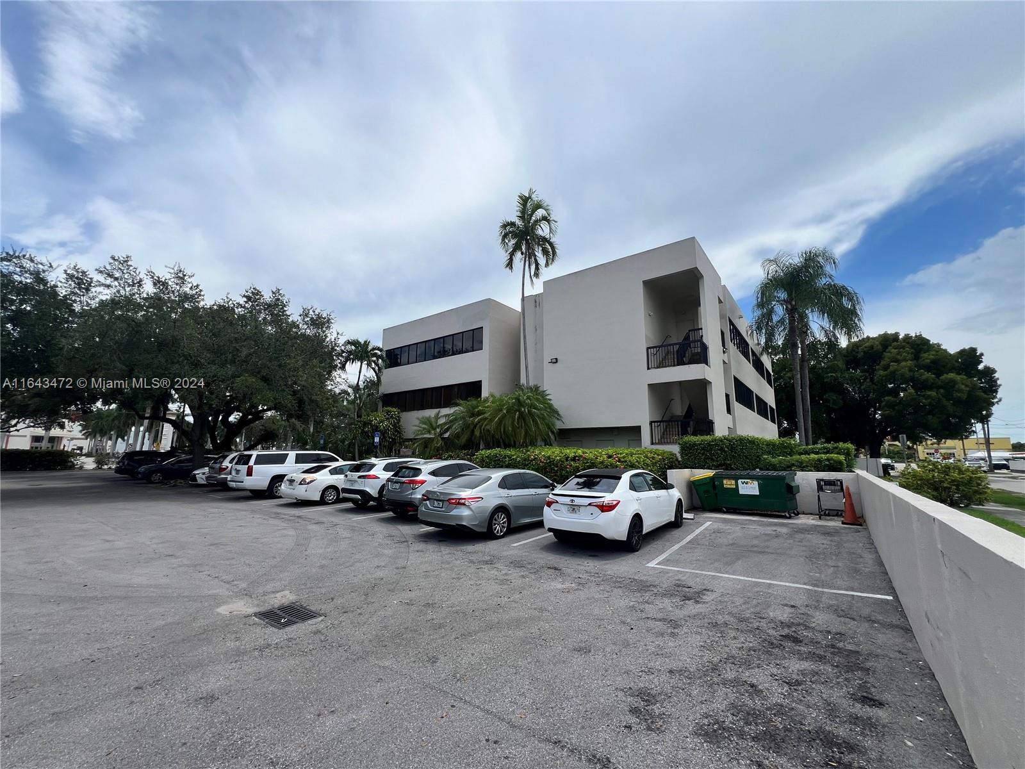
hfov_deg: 106.2
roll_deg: +0.2
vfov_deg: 89.9
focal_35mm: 13
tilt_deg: +9.5
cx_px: 512
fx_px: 385
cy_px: 384
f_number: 1.8
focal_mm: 1.57
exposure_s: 1/2179
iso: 32
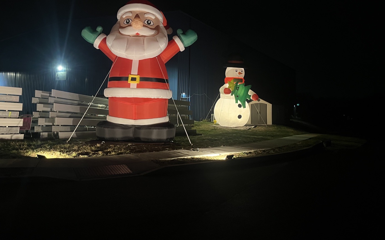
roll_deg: -0.4
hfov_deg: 62.8
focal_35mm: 30
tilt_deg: +4.2
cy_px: 85
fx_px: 315
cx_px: 179
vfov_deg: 41.4
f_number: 1.6
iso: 640
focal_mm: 5.1
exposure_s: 1/40
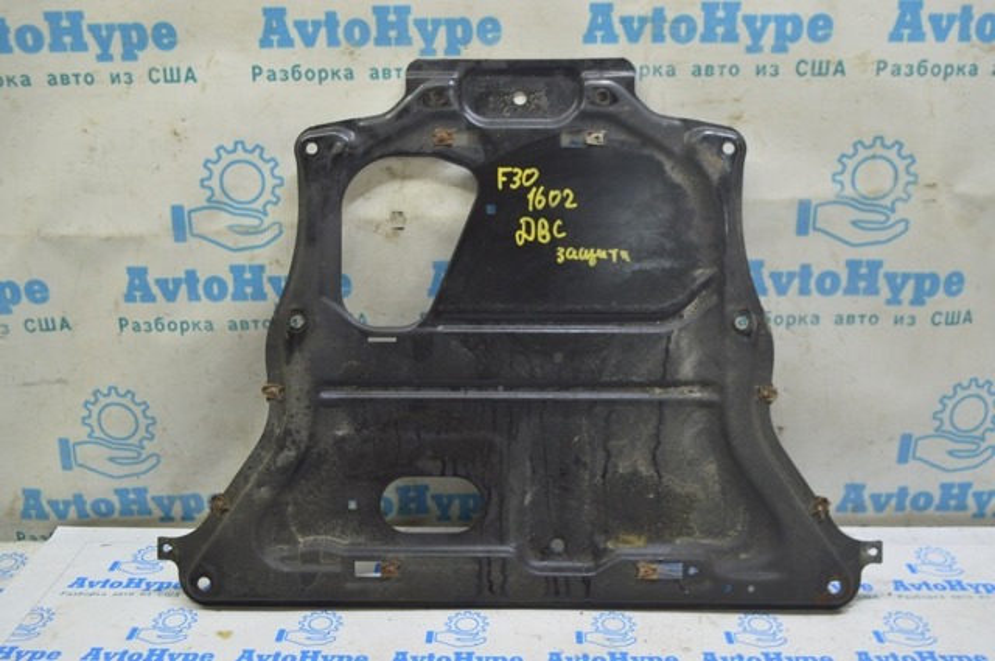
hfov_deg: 53.2
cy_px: 330
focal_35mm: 36
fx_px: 994
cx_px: 498
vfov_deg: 36.8
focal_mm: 24
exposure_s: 1/20
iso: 400
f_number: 5.6
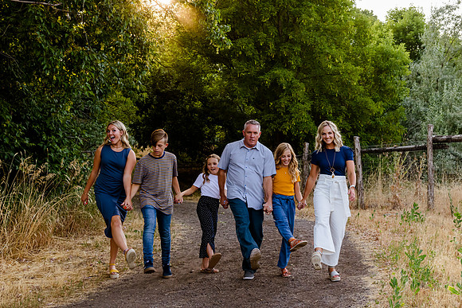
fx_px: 647
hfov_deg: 39.3
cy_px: 145
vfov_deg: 26.8
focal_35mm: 50
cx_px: 251
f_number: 7.1
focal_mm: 38
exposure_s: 1/250
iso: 1000
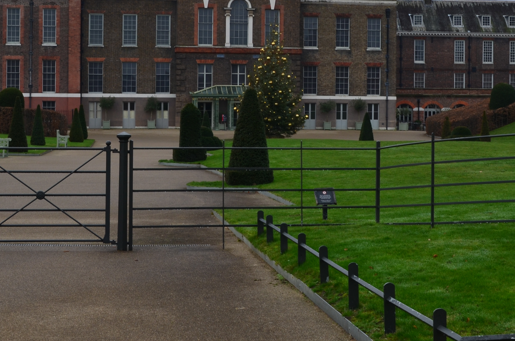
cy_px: 83
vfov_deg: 18.0
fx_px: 1071
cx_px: 302
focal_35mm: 75
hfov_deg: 27.0
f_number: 10
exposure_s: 1/60
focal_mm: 26
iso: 200
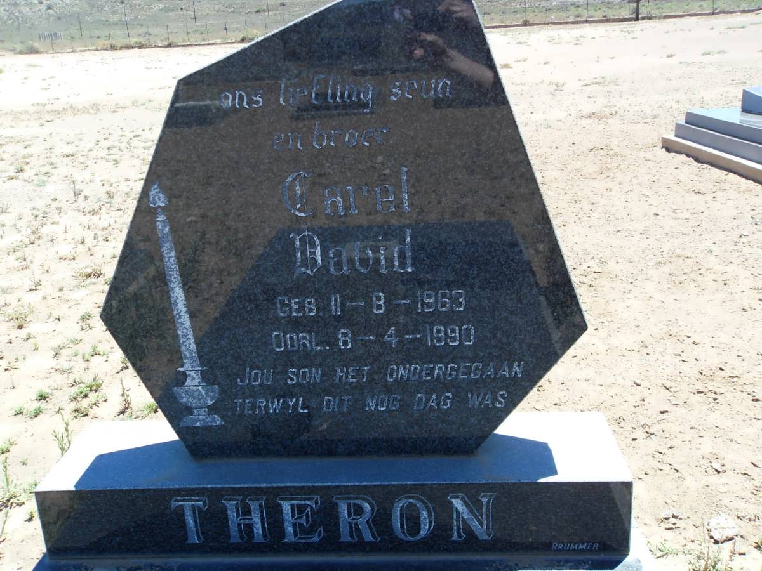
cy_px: 286
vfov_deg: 40.7
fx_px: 770
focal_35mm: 35
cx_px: 381
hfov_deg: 52.6
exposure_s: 1/250
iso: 80
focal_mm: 6.3
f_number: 3.5
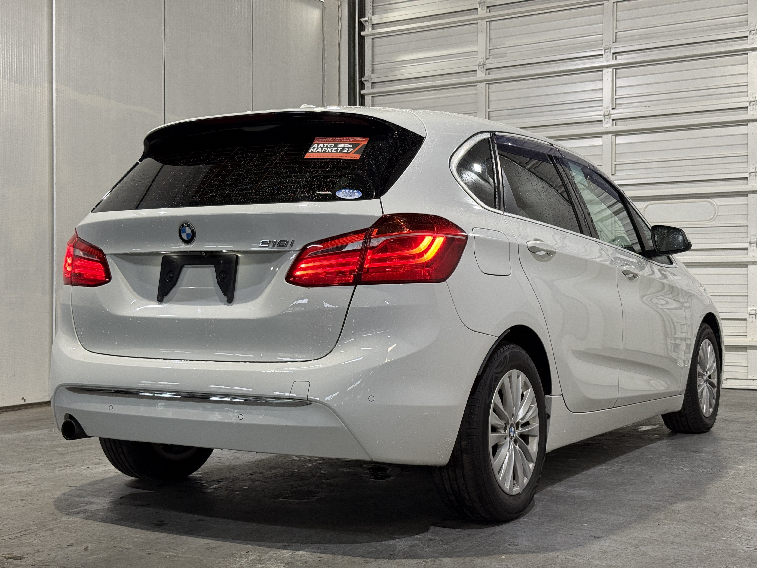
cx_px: 378
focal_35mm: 48
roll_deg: -0.5
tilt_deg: +0.8
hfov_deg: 39.7
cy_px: 284
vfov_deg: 30.3
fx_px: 1050
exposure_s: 1/60
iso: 80
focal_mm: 6.76
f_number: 1.78
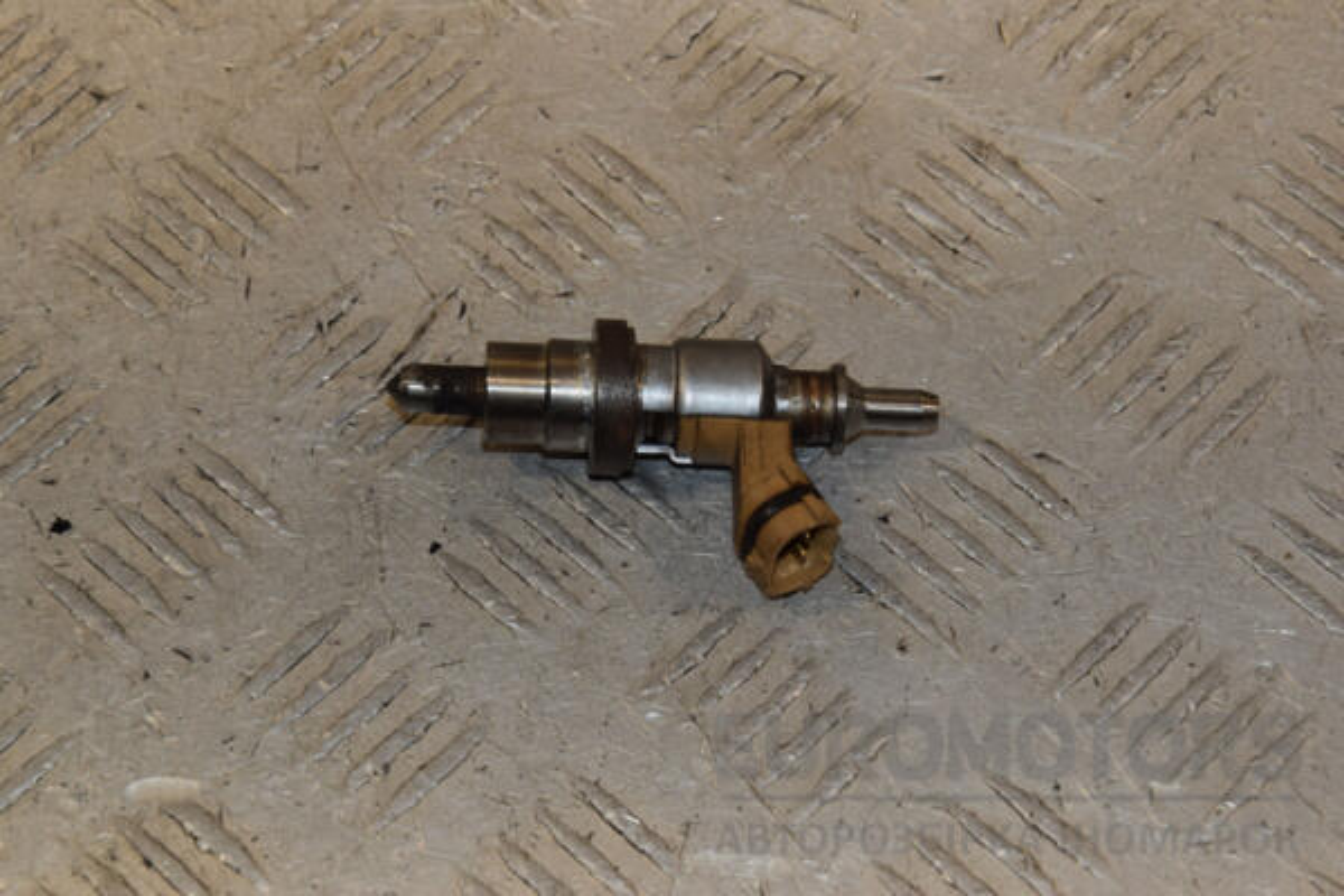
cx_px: 672
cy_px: 448
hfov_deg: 19.5
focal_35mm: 105
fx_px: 3920
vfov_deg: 13.0
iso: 800
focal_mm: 70
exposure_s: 1/200
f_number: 10
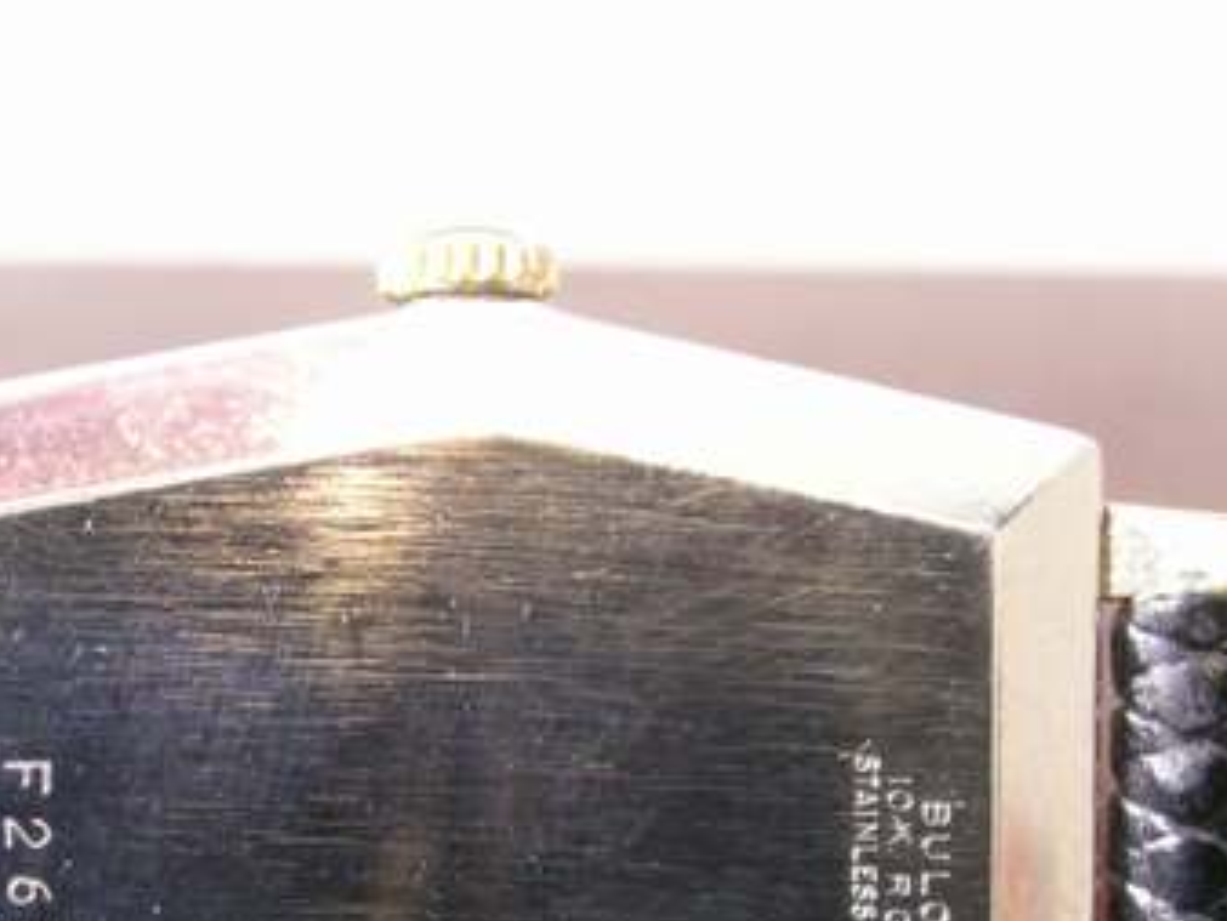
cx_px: 280
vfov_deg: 15.4
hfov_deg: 20.5
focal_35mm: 95
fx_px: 3369
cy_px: 826
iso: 200
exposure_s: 1/1.2
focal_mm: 10.3
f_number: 6.1
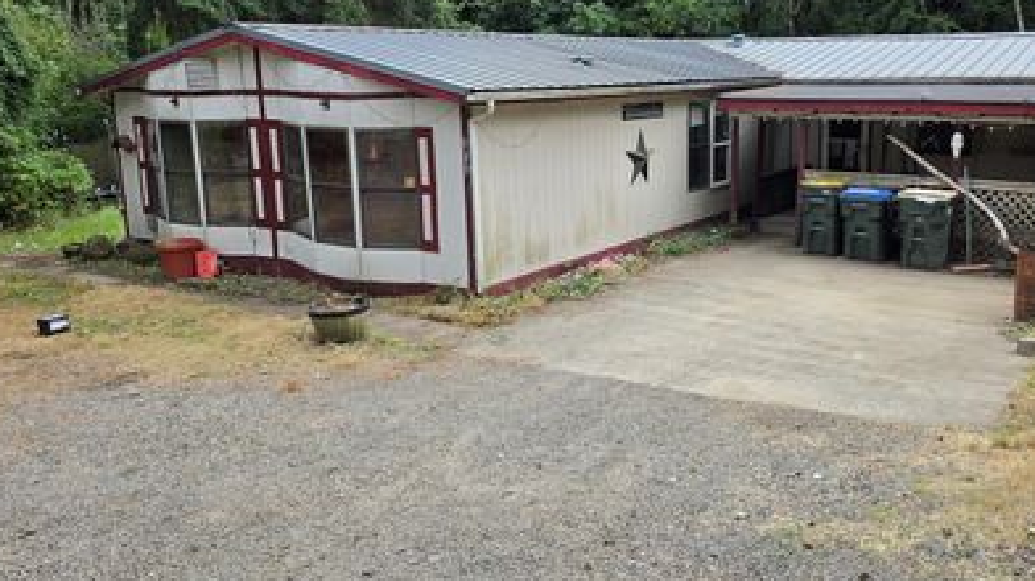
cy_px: 242
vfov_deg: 36.5
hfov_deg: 60.4
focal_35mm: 32
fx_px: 878
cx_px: 631
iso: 10
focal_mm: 6.5
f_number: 1.4
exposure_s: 1/222
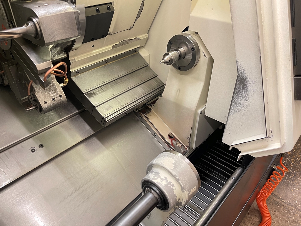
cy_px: 113
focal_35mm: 26
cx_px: 150
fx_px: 226
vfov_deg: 53.1
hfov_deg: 67.3
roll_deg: +0.5
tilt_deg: -36.8
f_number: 1.6
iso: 250
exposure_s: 1/50
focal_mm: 5.1
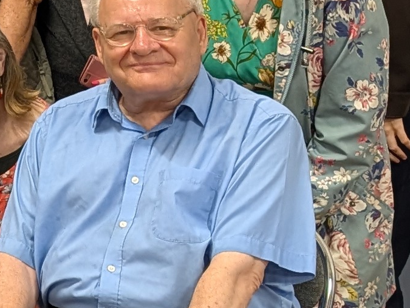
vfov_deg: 10.0
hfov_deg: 10.9
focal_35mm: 145
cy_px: -100
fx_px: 1720
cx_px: -654
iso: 152
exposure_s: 1/33.3
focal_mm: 6.9
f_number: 1.68
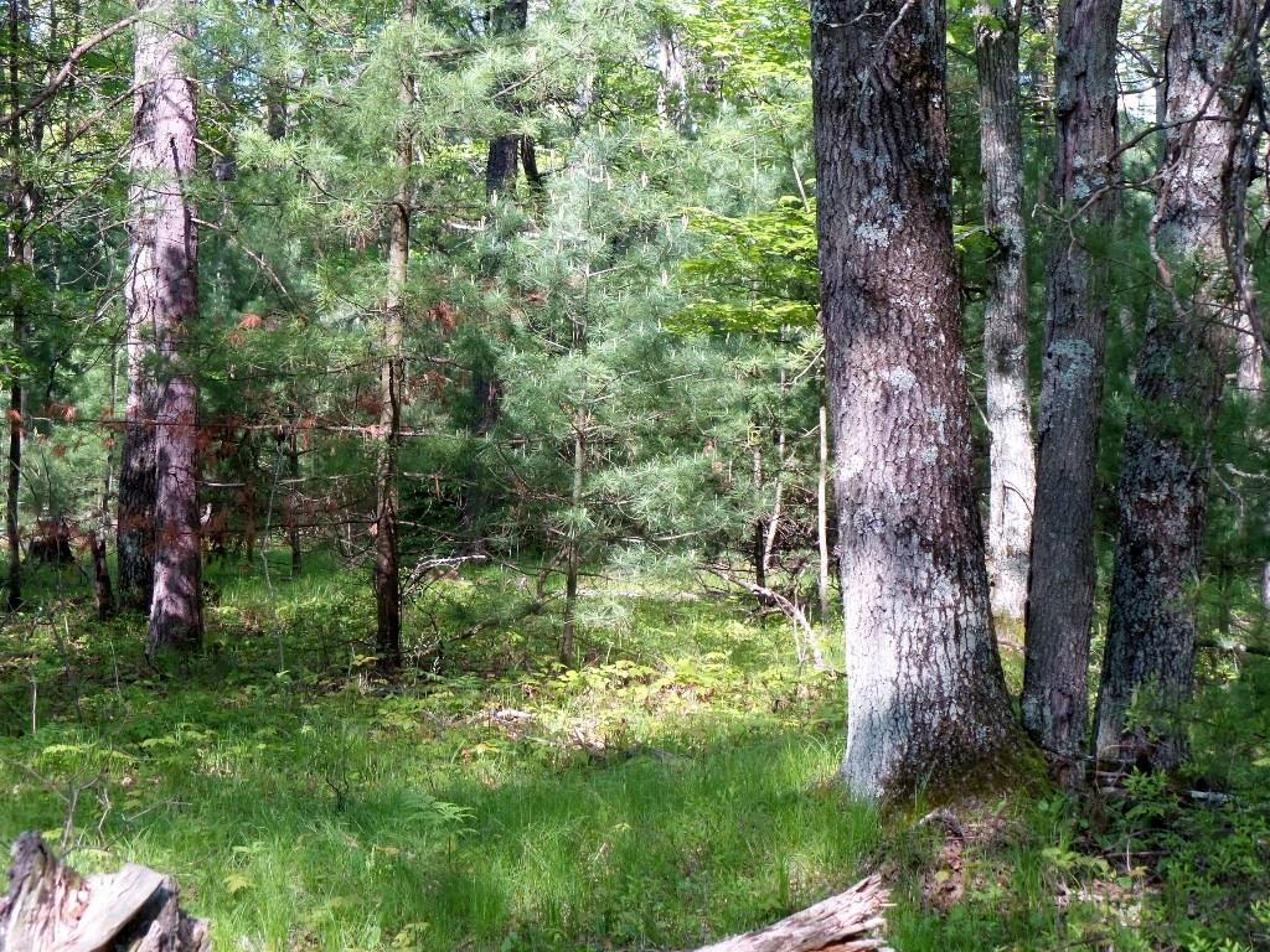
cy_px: 476
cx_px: 635
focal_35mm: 78
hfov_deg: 25.0
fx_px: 2862
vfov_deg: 18.9
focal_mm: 13.9
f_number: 3.8
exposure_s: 1/125
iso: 100
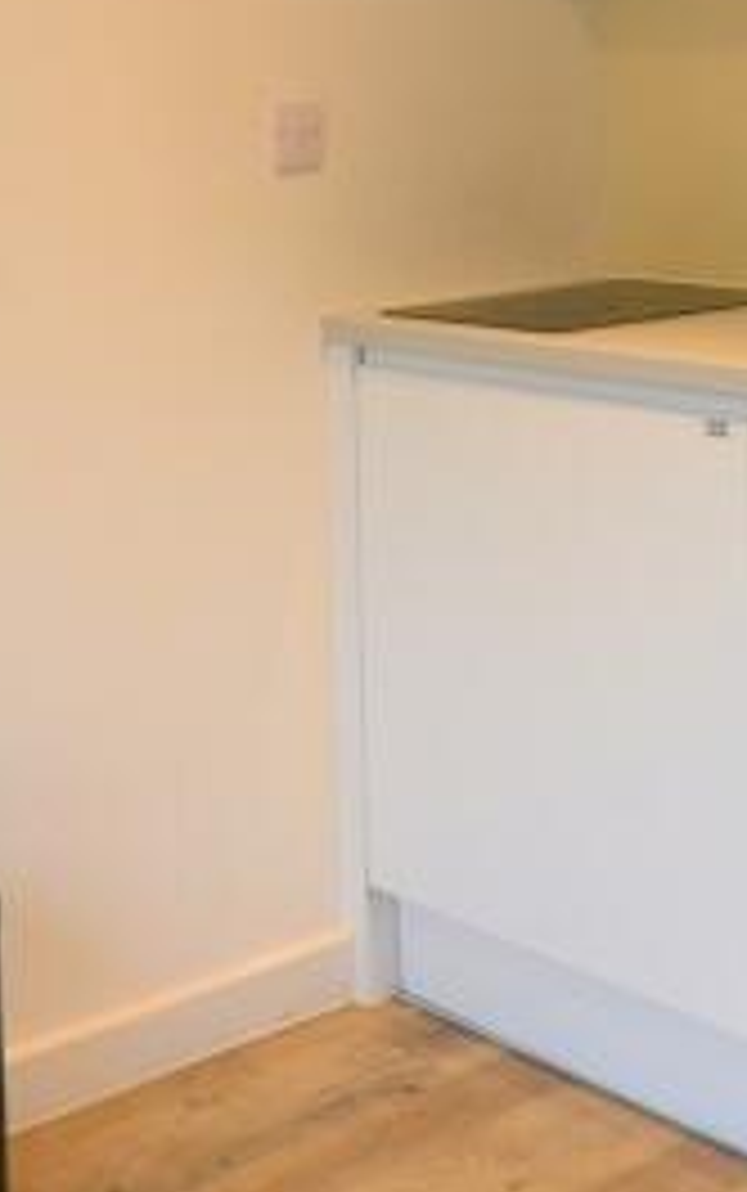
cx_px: -4
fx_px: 2113
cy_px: 29
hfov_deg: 19.5
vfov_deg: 29.6
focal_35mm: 65
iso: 800
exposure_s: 1/60
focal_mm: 11
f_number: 7.1
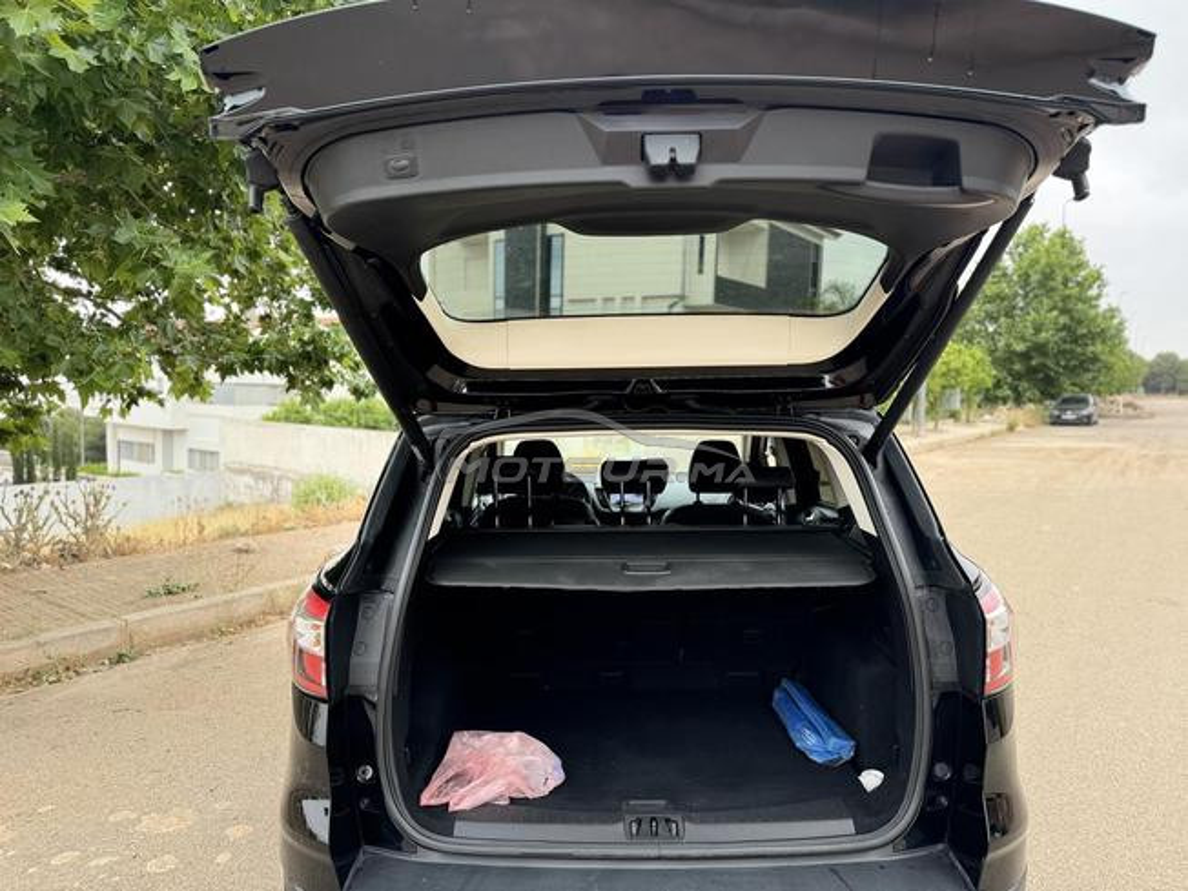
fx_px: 824
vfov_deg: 56.8
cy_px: 446
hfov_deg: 71.6
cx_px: 594
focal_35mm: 24
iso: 80
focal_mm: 6.76
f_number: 1.78
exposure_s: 1/812
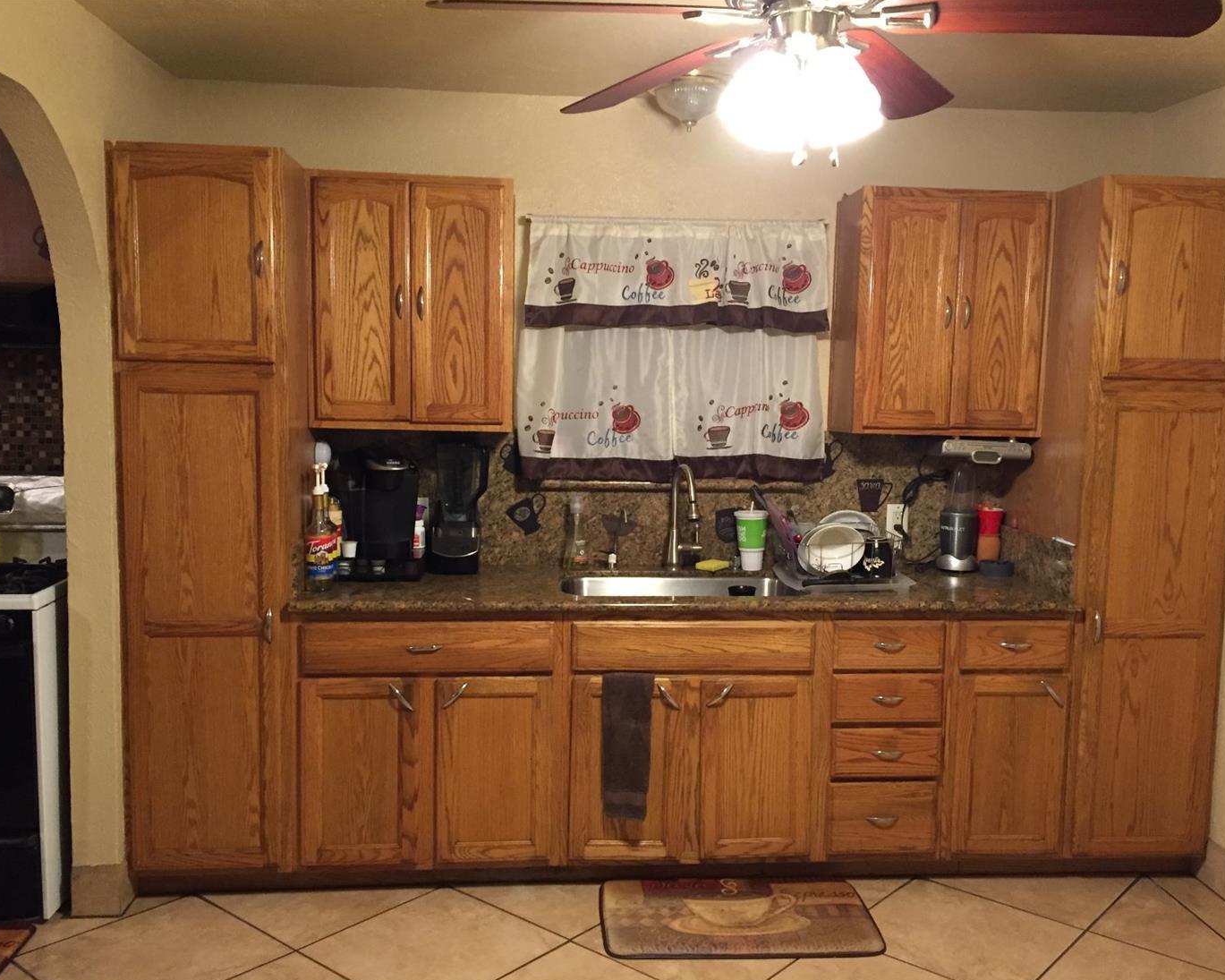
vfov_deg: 47.1
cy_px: 501
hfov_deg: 57.2
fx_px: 1124
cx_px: 633
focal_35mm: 31
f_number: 2.2
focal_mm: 4.15
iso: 250
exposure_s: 1/20
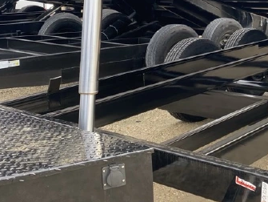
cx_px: 260
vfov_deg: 23.2
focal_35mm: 62
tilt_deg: -5.7
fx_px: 481
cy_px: 26
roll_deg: +0.1
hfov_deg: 29.4
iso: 32
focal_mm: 4.25
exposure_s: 1/229
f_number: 1.8
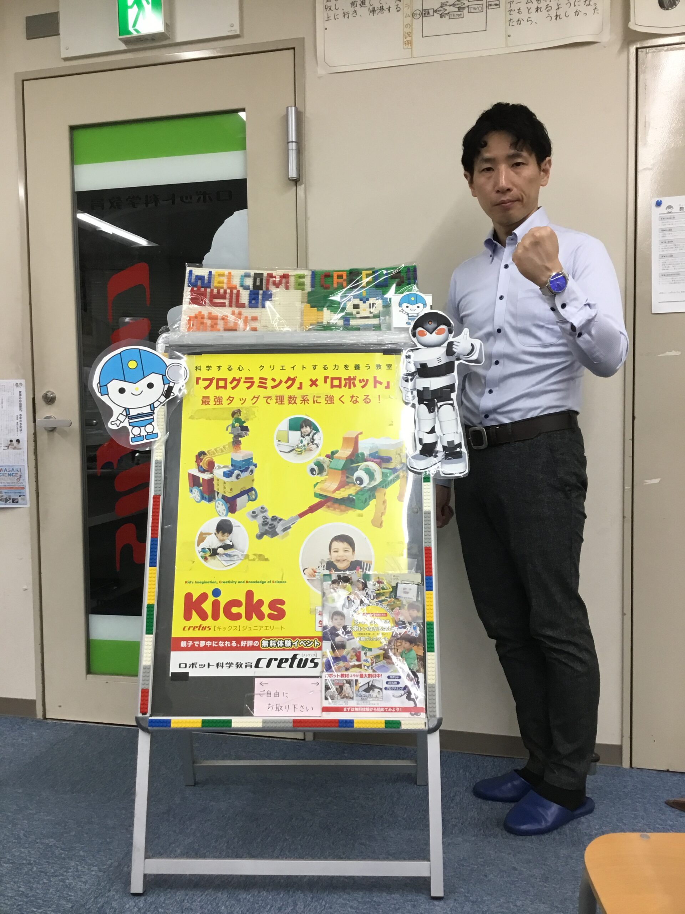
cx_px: 342
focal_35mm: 31
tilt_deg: -2.6
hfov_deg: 45.4
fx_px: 818
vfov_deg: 58.4
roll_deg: +0.9
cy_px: 457
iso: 32
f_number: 2.4
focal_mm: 3.3
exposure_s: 1/30
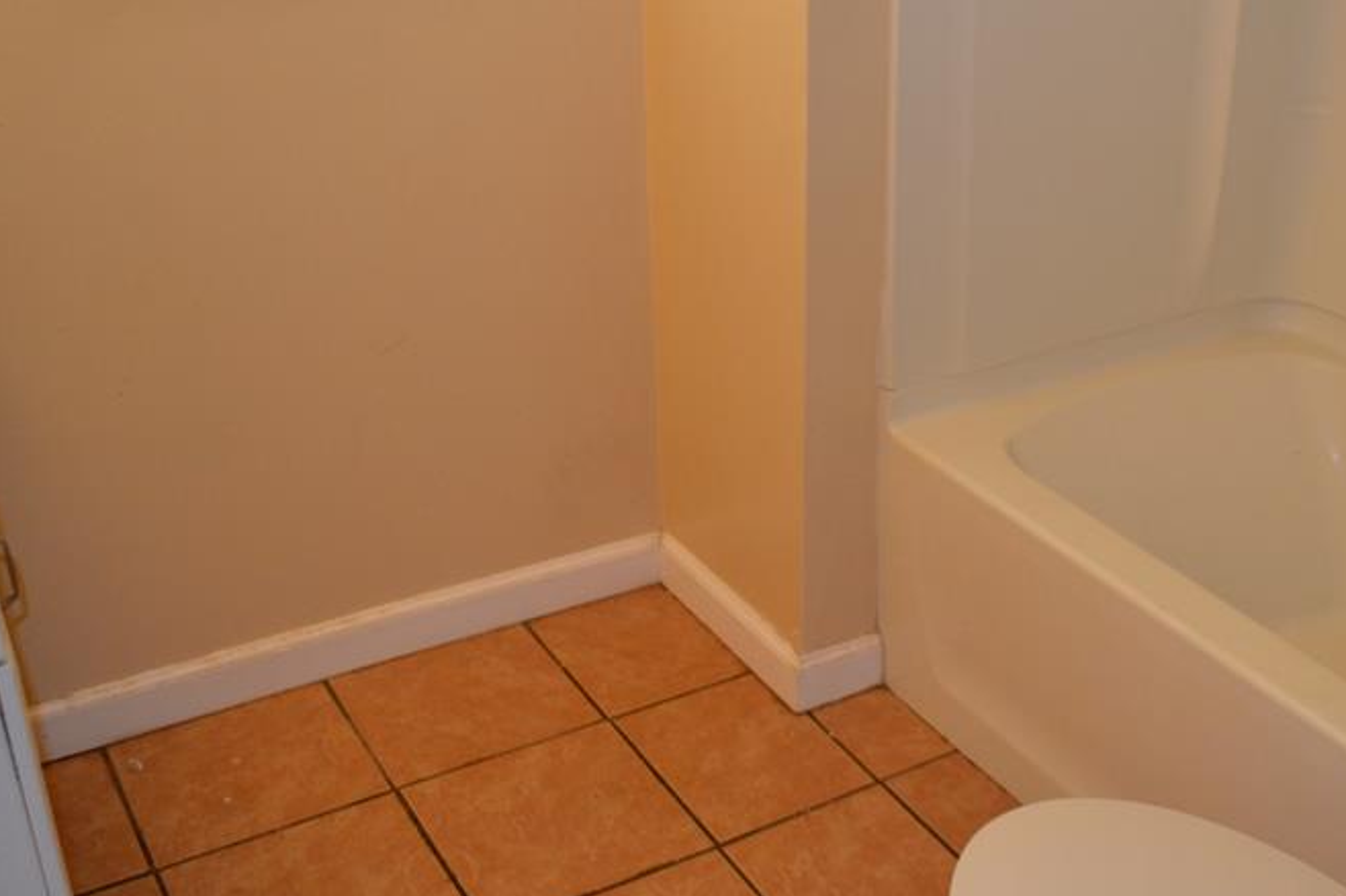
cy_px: 399
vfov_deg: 31.8
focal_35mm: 42
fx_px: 1569
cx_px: 876
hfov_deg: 45.8
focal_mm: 18
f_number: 3.5
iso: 640
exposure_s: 1/60
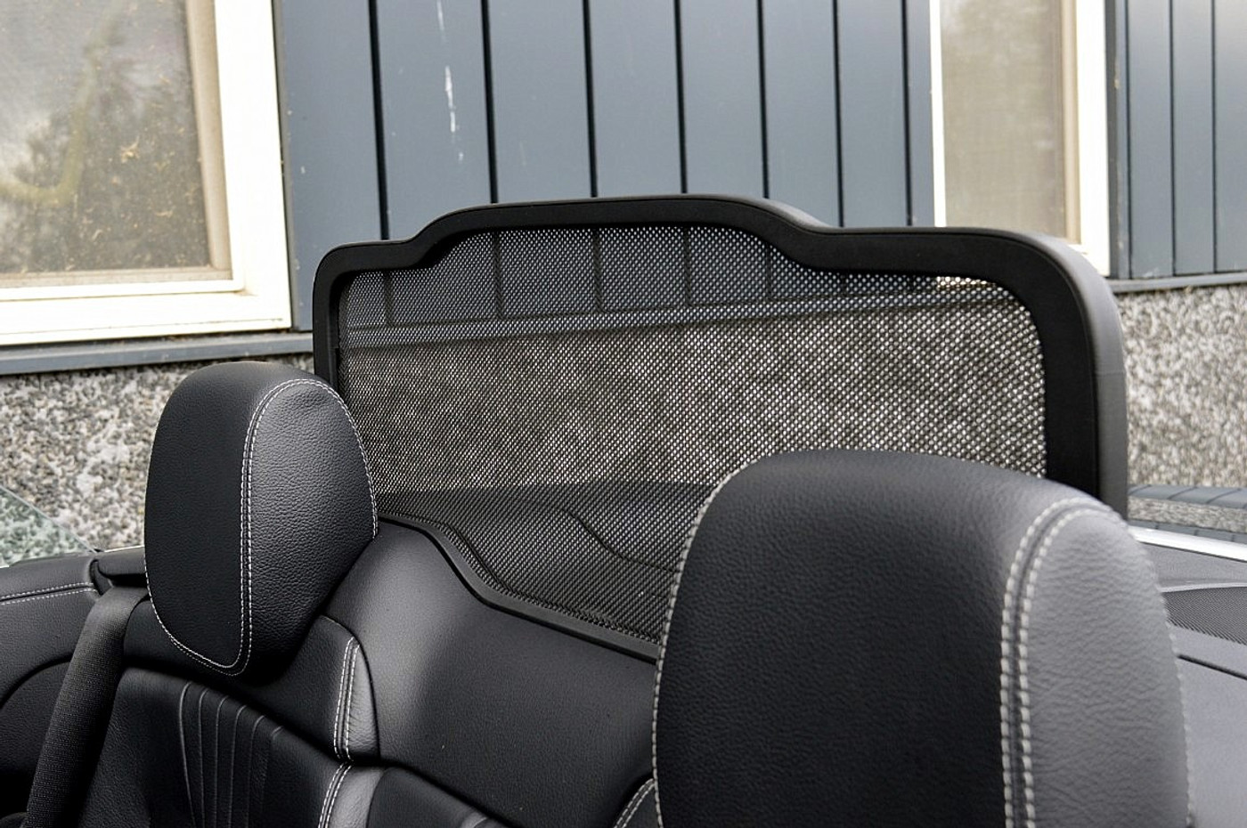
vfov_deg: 31.8
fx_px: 1453
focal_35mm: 42
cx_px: 624
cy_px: 414
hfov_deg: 46.4
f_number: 8
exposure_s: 1/60
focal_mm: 28
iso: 560
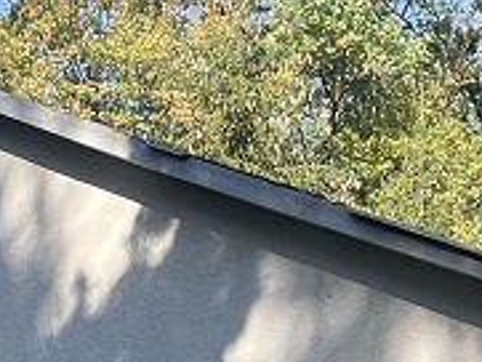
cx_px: 85
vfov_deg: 10.7
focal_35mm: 129
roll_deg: -1.3
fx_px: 1797
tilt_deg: +8.2
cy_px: 683
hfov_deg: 15.2
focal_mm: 4.2
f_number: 1.6
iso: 32
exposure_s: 1/855
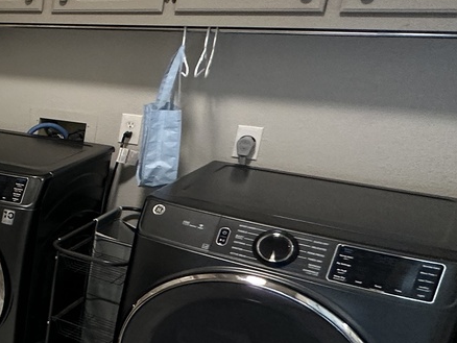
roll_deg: +1.7
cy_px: 201
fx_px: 608
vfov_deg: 31.5
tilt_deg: -17.4
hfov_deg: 28.9
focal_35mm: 46
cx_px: -203
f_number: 2.2
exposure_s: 1/60
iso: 250
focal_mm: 2.22
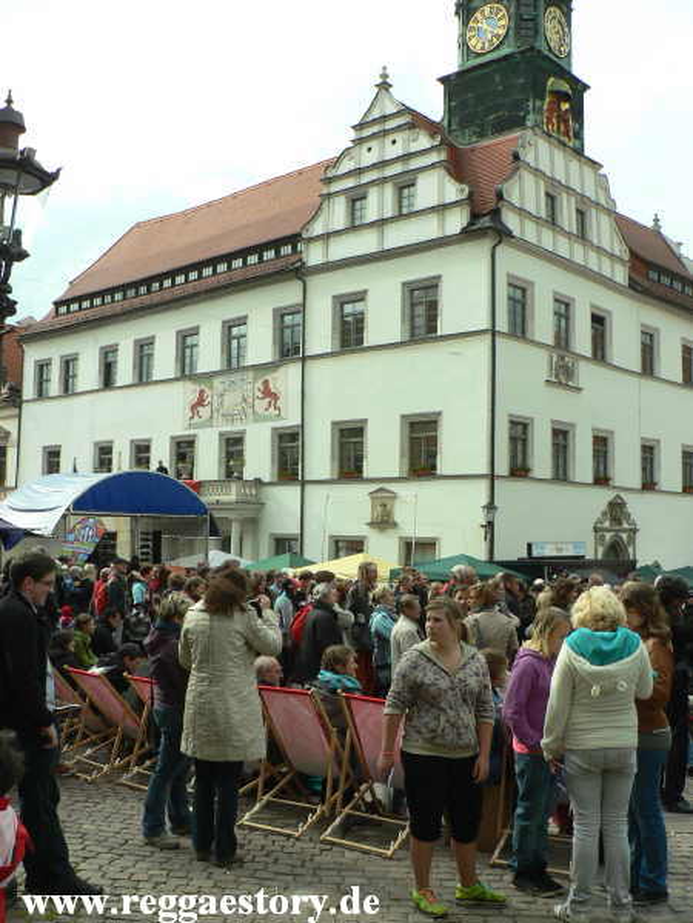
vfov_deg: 52.6
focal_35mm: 35
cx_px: 346
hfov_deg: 40.7
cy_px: 462
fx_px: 934
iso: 64
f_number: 4
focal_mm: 6
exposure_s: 1/250
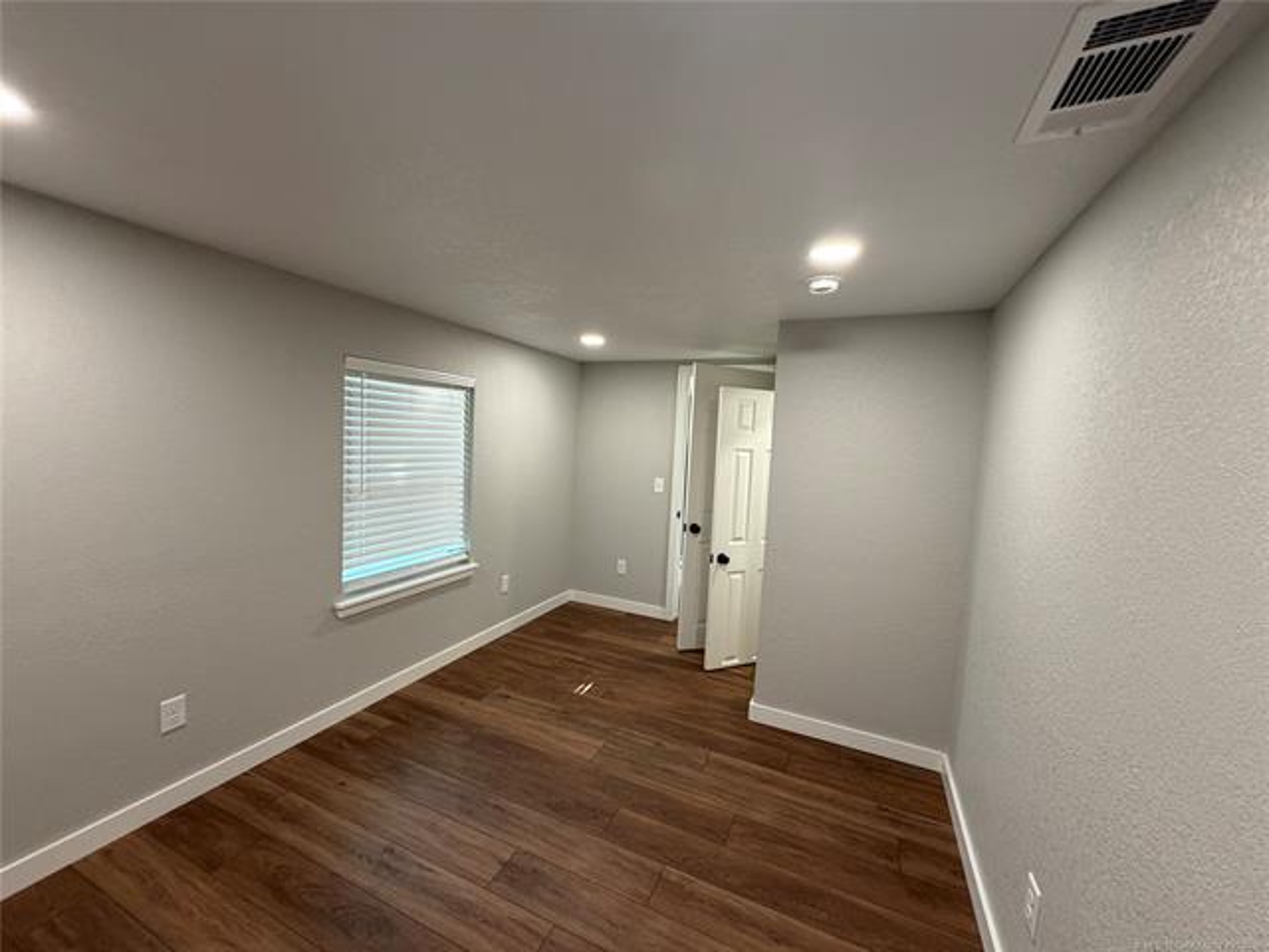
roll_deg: -2.6
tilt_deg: -3.8
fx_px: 513
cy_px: 476
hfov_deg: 102.1
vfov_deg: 85.7
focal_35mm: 14
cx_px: 634
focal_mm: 2.22
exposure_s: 1/120
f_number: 2.2
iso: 250
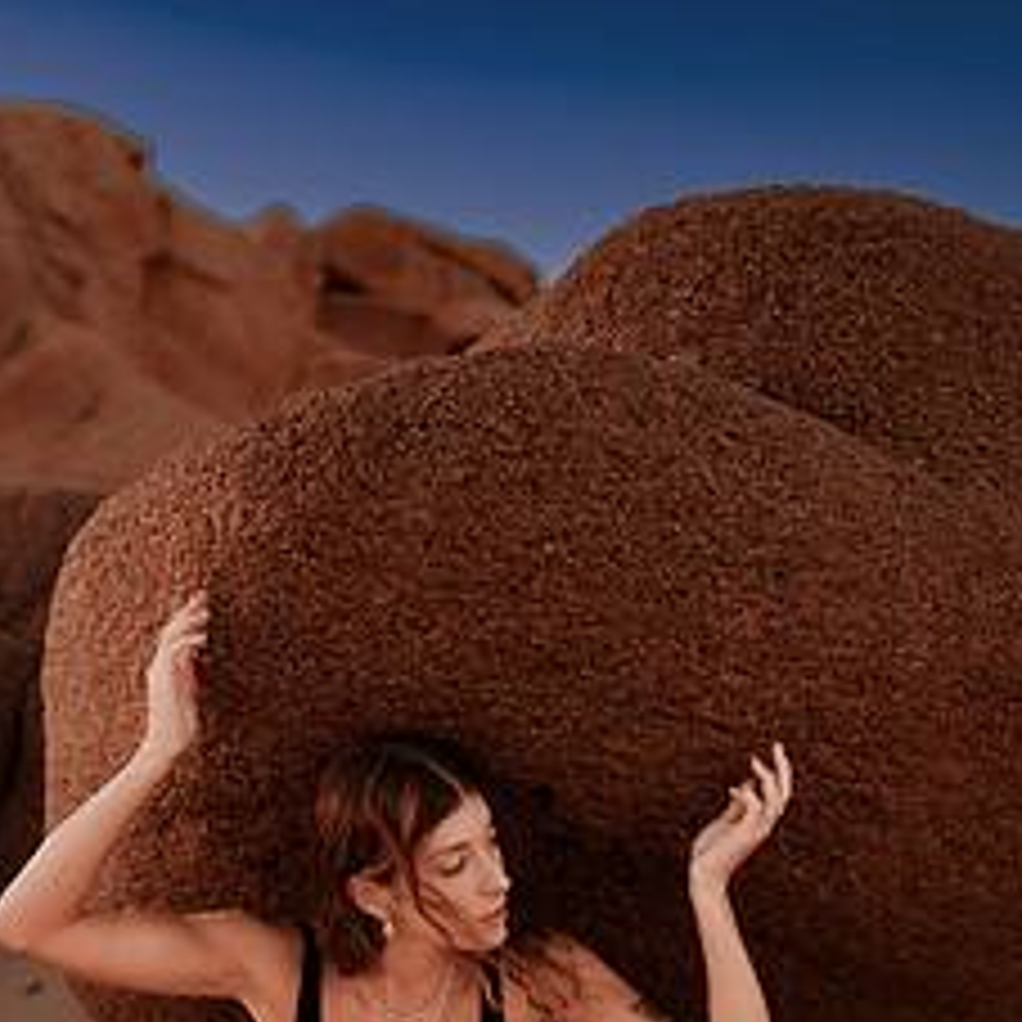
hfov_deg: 29.1
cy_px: 1004
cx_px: 486
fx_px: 1971
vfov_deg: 27.5
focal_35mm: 59
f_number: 1.8
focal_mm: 35
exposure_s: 1/250
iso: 100
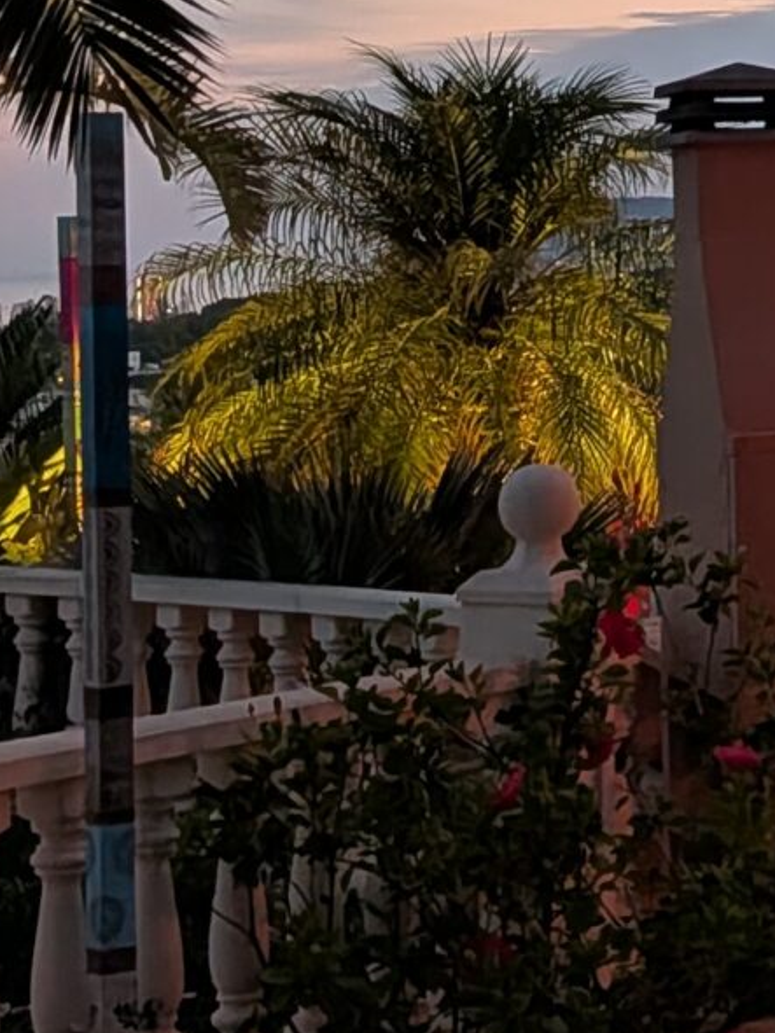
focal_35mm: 104
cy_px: 157
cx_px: 1456
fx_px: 3106
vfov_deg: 18.7
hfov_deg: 12.8
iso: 103
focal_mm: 4.53
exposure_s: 1/45.5
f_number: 1.7
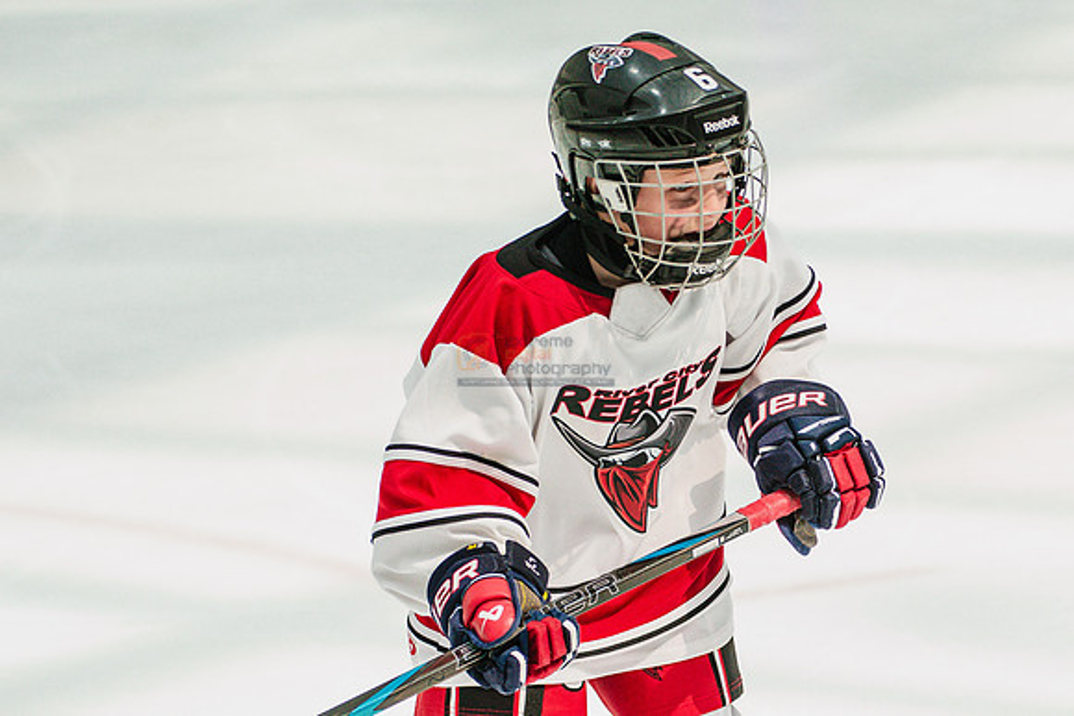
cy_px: 528
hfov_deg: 8.4
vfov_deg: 5.6
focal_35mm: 243
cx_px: 933
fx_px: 7259
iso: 1600
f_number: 4
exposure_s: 1/2500
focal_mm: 140
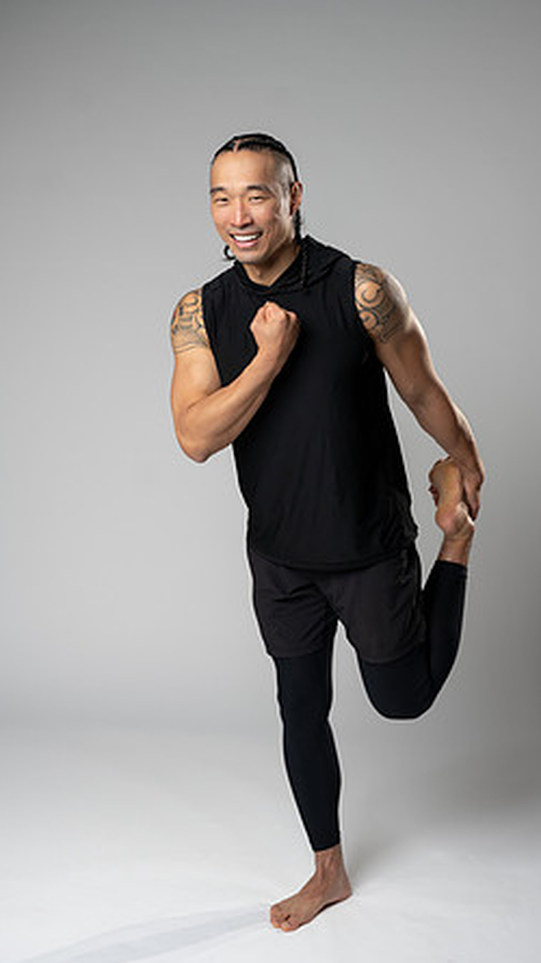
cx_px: 322
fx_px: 1353
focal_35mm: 53
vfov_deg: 39.2
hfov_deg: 22.6
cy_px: 485
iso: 200
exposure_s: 1/160
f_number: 3.2
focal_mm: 50
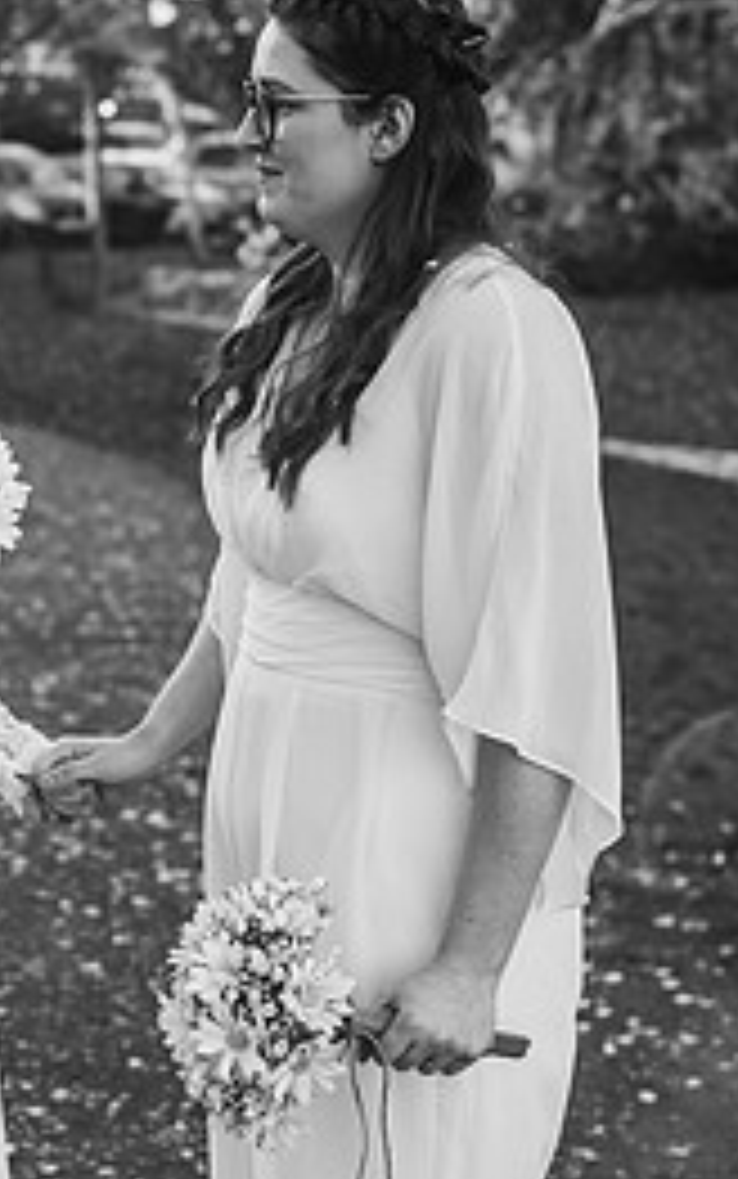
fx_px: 2539
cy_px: 428
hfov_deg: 16.2
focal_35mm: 79
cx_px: -22
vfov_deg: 26.0
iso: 100
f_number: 2.5
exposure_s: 1/800
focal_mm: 35
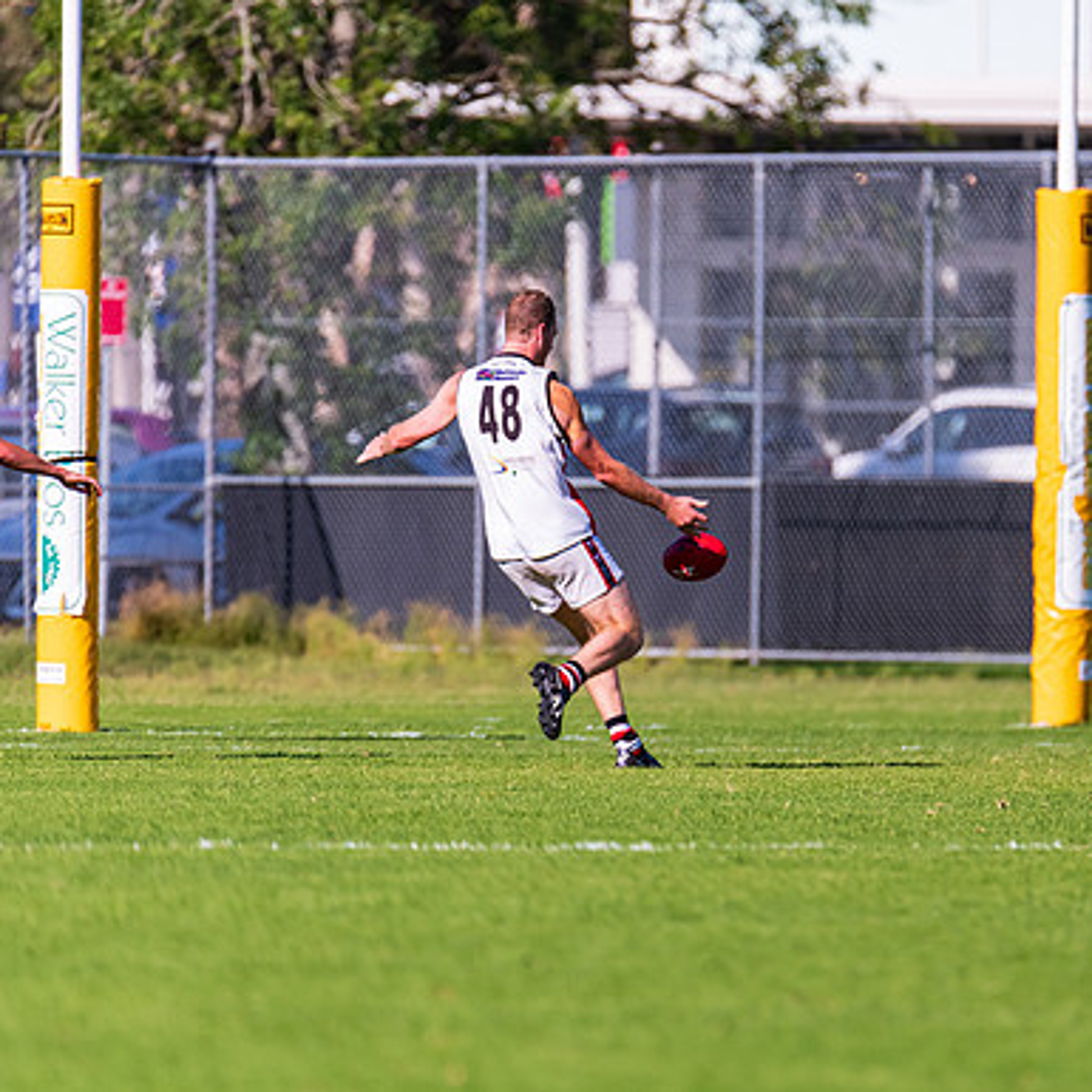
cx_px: 749
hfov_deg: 2.5
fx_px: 25519
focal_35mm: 715
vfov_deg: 2.5
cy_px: 546
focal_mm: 550
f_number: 6.3
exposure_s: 1/3200
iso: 800
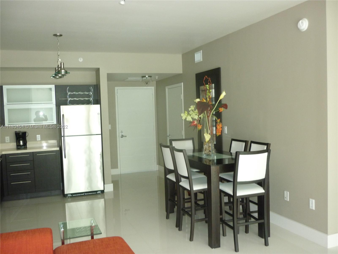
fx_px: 322
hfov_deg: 55.4
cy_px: 127
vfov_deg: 42.9
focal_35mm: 33
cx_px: 169
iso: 250
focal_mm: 5.5
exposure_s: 1/30
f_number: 2.8
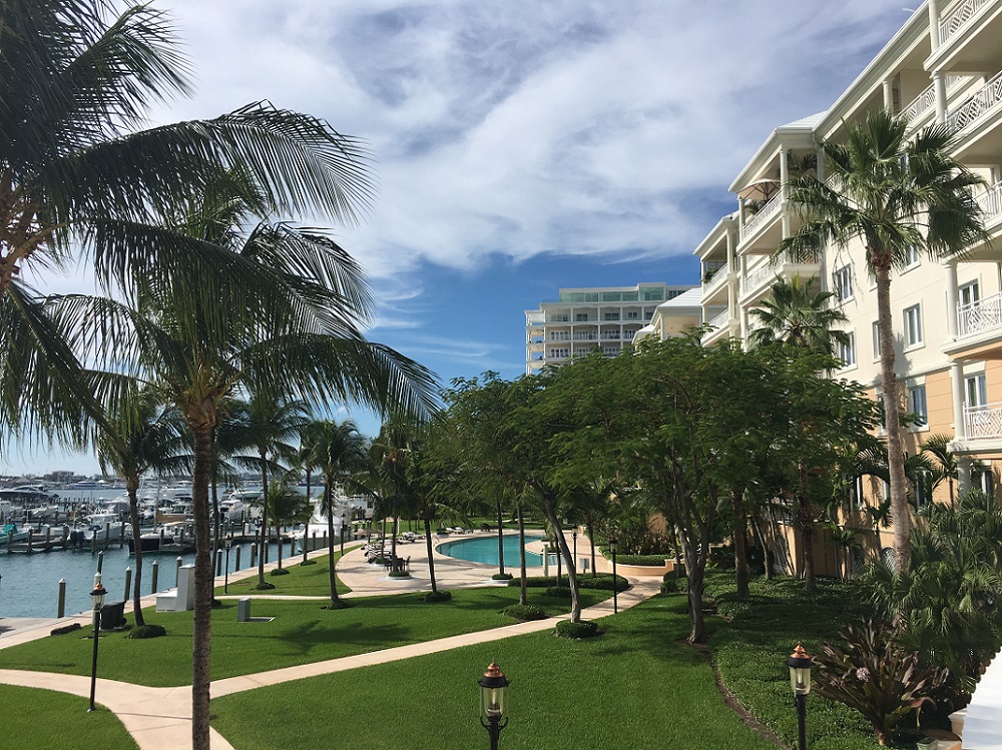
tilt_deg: +8.6
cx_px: 501
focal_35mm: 29
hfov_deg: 61.7
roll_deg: -0.5
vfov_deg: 48.2
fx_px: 839
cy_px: 375
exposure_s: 1/2849
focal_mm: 4.15
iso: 25
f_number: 2.2
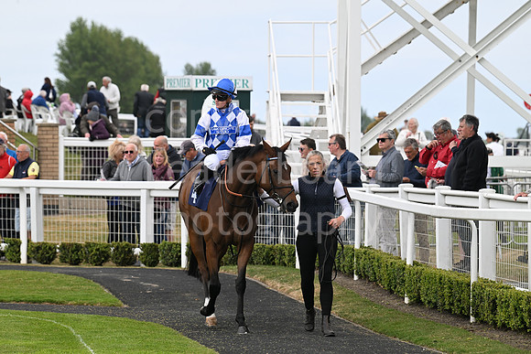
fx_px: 2951
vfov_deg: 6.9
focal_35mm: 200
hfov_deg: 10.3
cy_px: 177
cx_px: 266
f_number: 6.3
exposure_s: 1/1000
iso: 400
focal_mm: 200
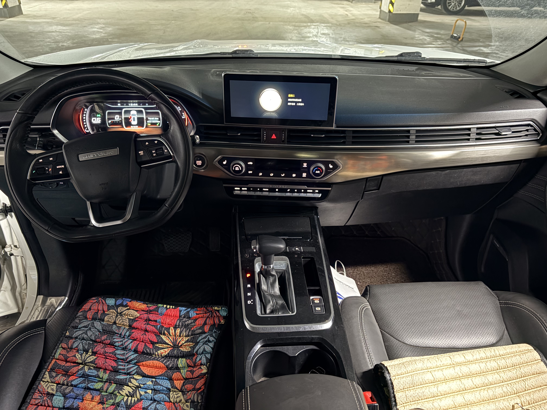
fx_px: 411
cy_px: 205
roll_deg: -1.0
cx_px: 274
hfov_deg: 67.3
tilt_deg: -31.3
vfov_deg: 53.1
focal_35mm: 26
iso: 1250
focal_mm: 5.96
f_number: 1.6
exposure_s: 1/17
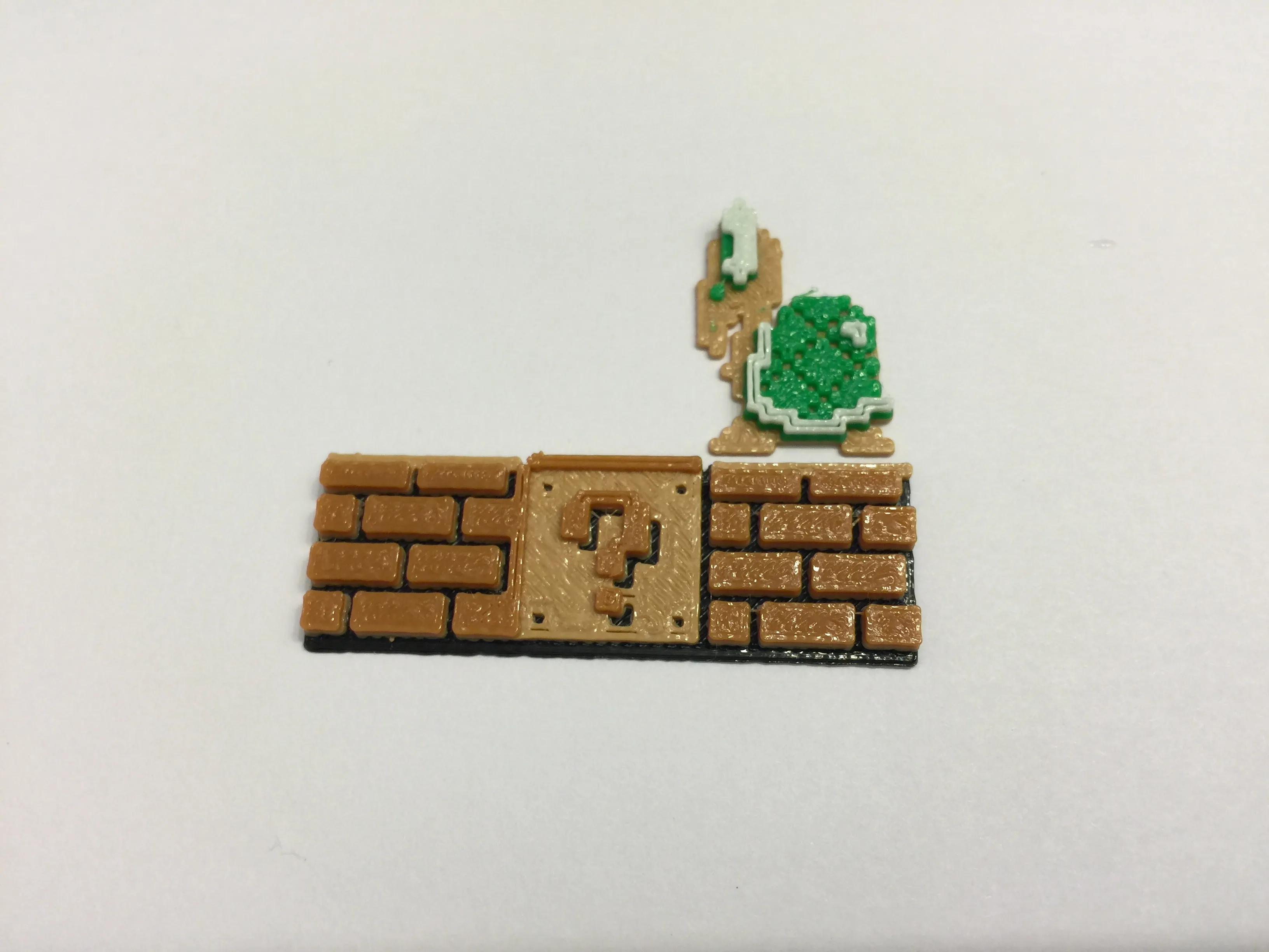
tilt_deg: -68.2
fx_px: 1063
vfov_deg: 48.2
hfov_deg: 61.7
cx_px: 634
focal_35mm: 29
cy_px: 476
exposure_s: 1/30
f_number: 2.2
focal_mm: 4.15
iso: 40
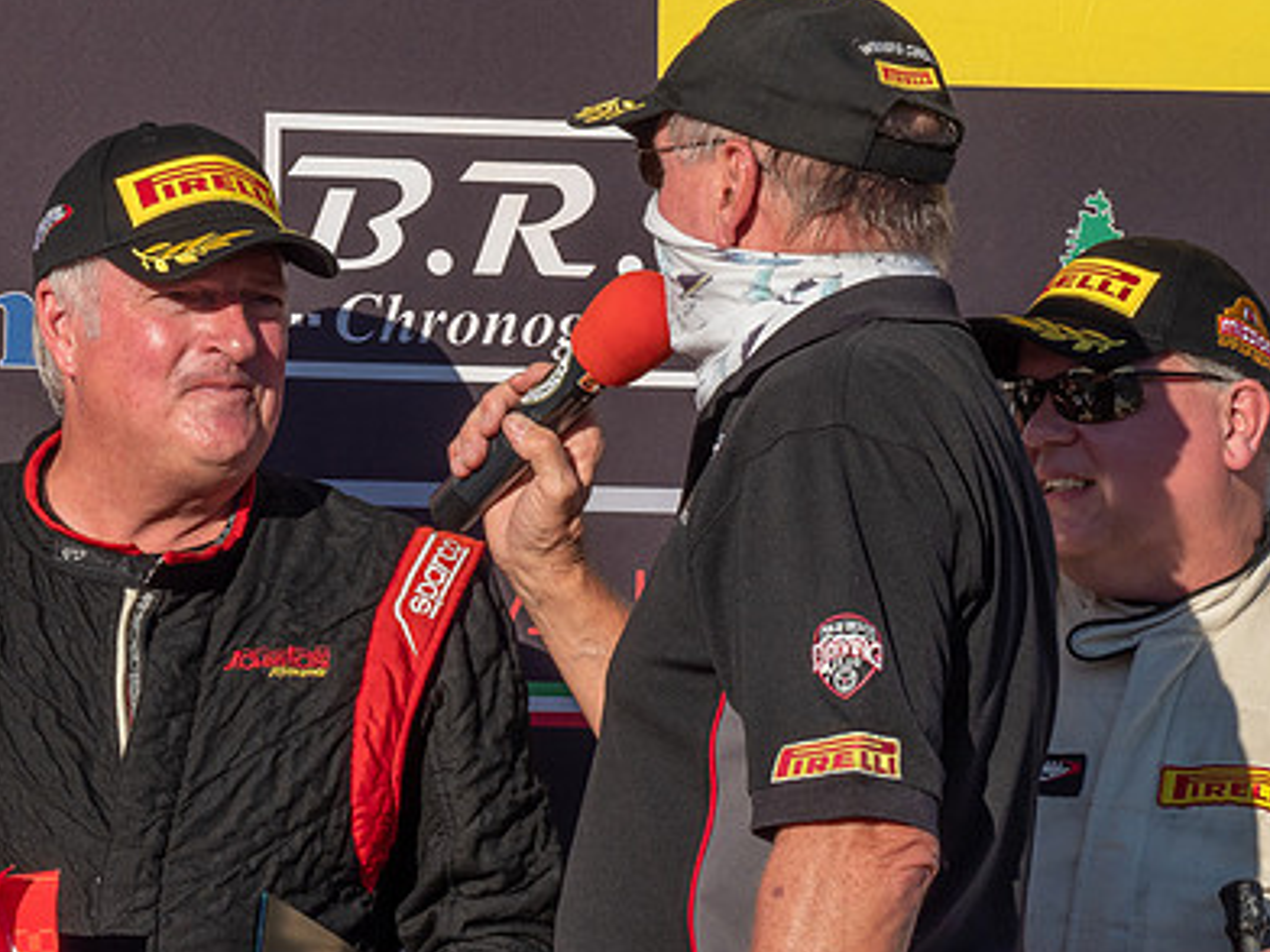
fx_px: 7154
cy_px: 504
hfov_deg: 10.1
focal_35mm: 195
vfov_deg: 7.6
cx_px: 251
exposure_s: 1/160
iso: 200
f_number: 13
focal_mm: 54
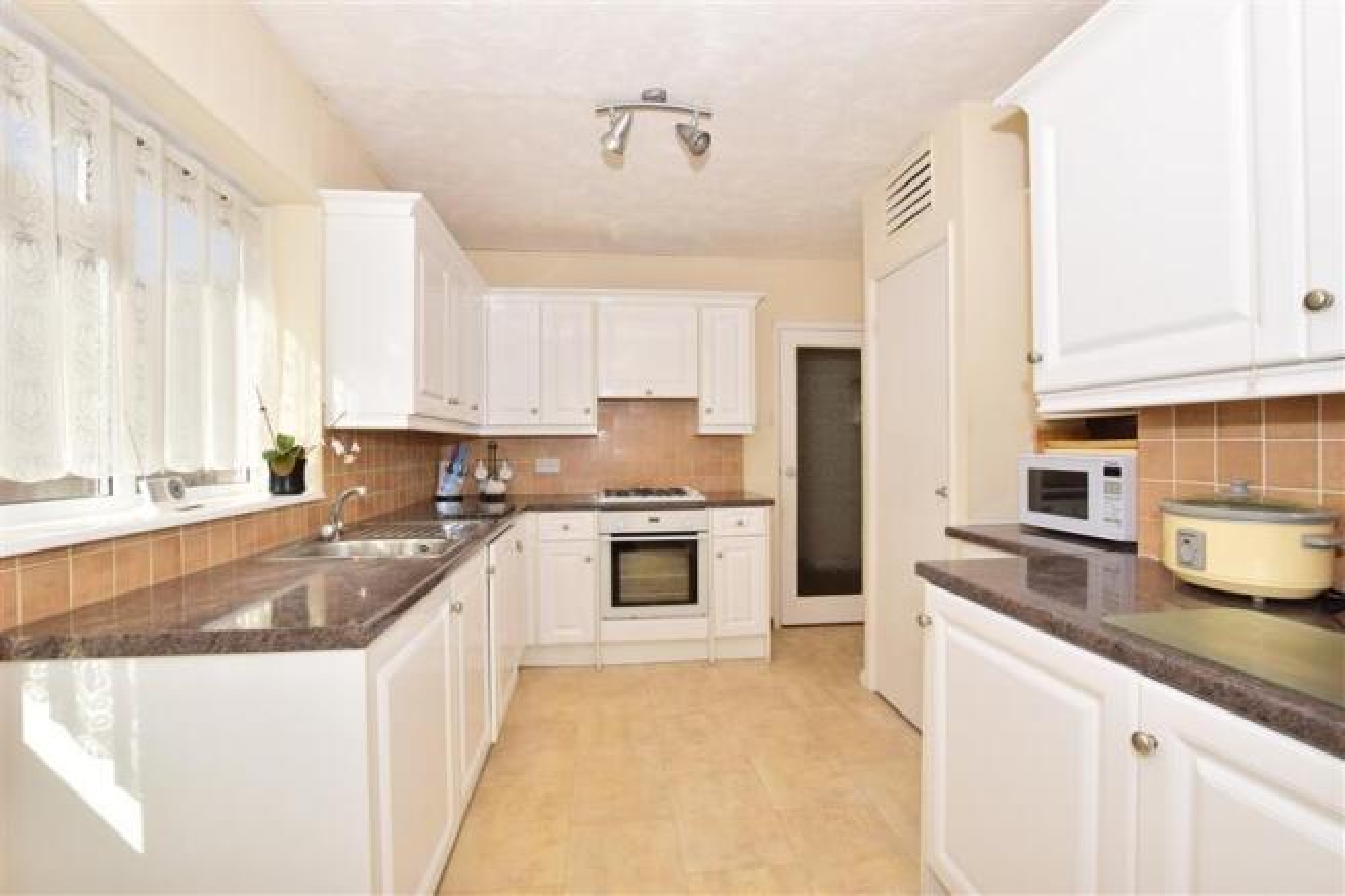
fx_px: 560
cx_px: 672
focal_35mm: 15
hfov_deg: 100.4
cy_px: 448
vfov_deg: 77.3
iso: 400
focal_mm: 10
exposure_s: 1/200
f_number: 14
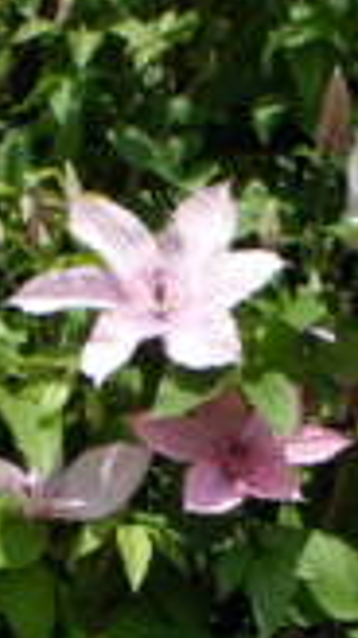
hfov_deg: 10.5
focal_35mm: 114
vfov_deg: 18.3
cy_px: 626
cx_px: 401
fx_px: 1928
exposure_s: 1/250
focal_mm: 6.3
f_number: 4.6
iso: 64
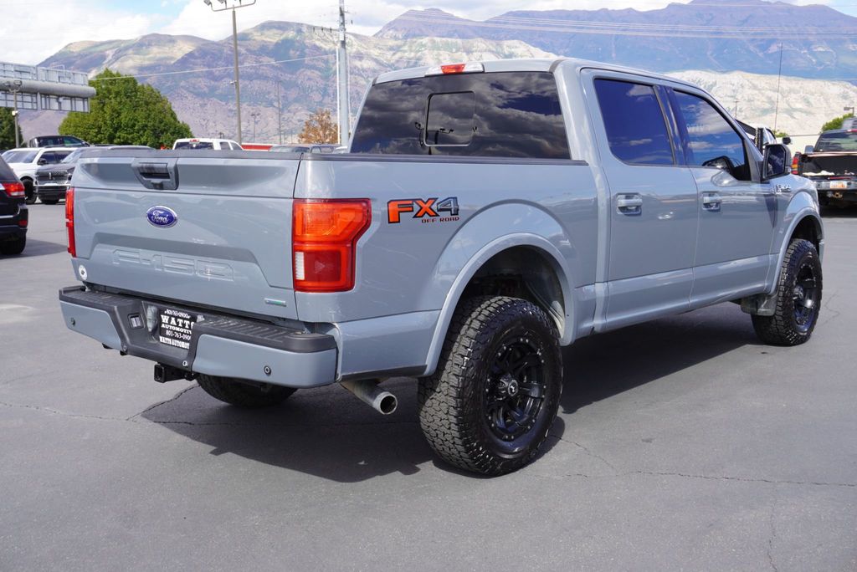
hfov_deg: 51.3
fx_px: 893
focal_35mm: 38
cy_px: 286
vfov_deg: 35.5
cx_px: 428
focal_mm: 25
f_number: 8
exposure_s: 1/100
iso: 100
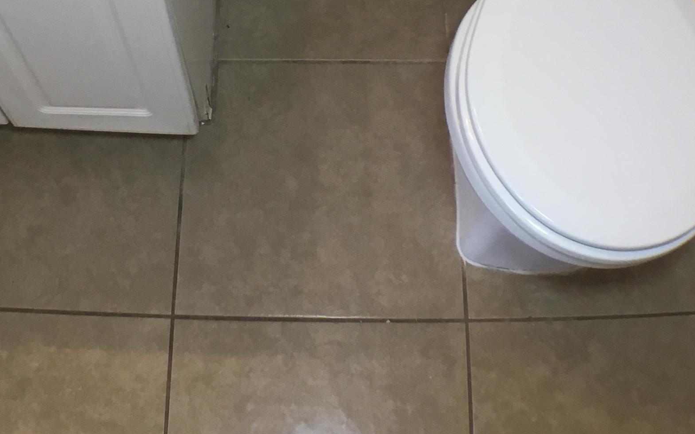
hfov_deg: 32.2
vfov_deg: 20.4
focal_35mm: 63
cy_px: 78
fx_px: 1193
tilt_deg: -61.6
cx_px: 239
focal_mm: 3.3
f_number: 2.4
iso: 50
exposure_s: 1/30
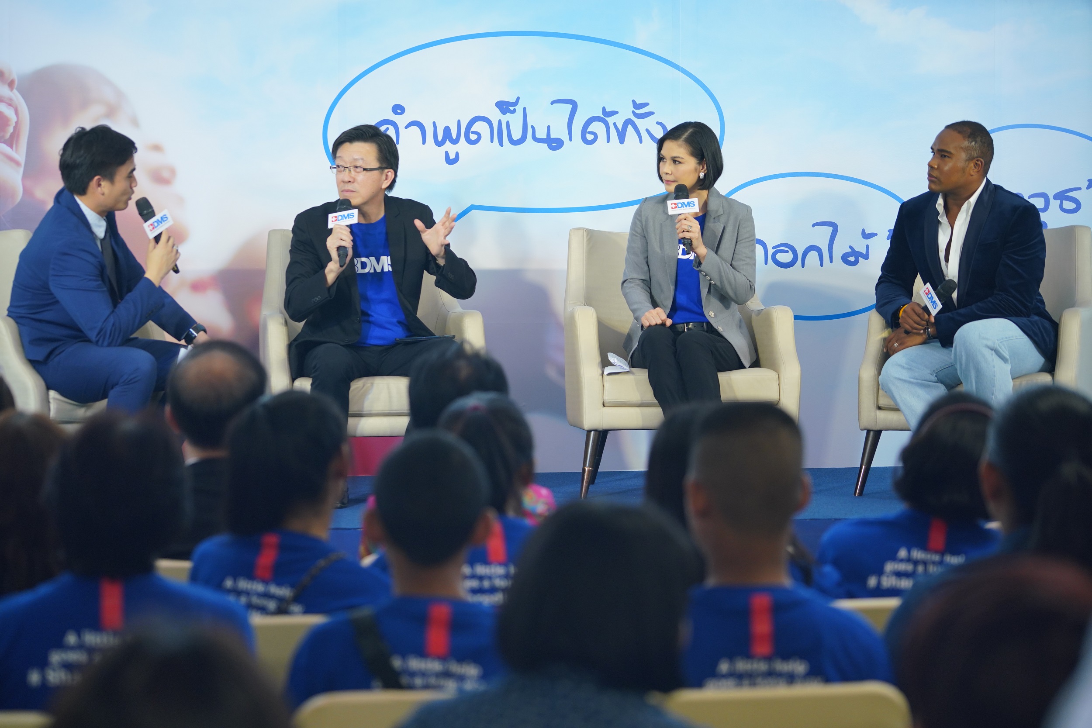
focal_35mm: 108
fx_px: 3276
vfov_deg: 12.7
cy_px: 364
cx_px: 546
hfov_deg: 18.9
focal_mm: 108
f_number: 4
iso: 1250
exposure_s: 1/200
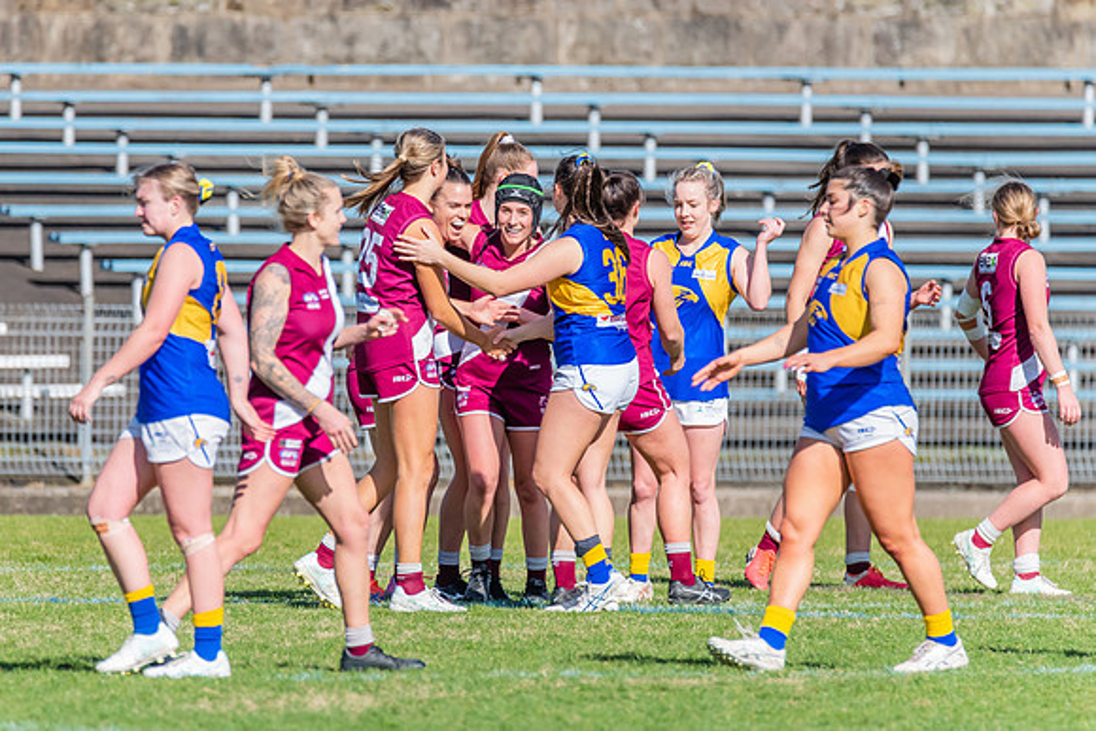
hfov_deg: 2.7
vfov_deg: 1.8
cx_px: 487
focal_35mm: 758
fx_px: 23067
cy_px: 284
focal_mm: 600
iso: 800
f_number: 9
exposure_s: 1/1600
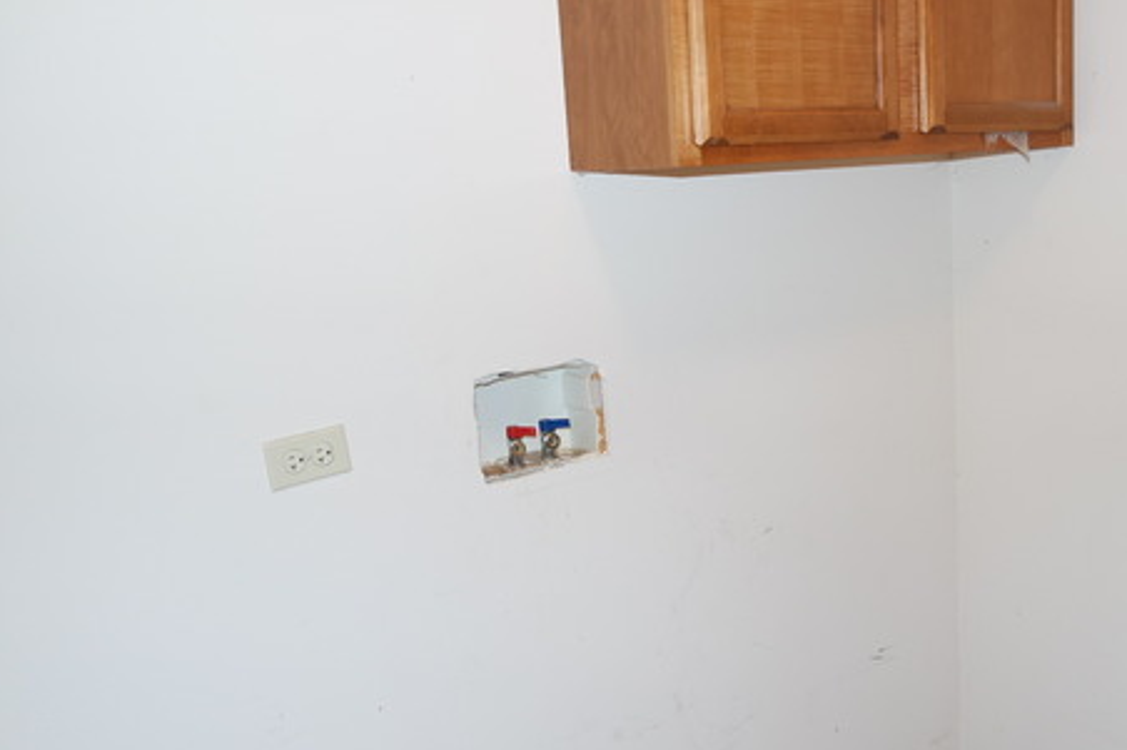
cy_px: 387
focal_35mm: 34
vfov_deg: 38.9
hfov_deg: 54.1
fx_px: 1064
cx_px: 793
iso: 400
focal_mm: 16
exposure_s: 1/30
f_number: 3.5
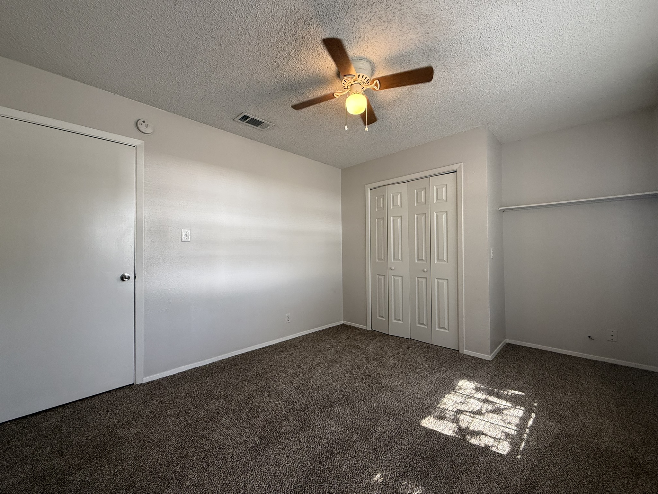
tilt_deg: +0.5
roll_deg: +0.3
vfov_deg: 85.7
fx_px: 266
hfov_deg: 102.1
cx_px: 329
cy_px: 247
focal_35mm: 14
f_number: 2.2
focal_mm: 2.22
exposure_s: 1/99
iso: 160
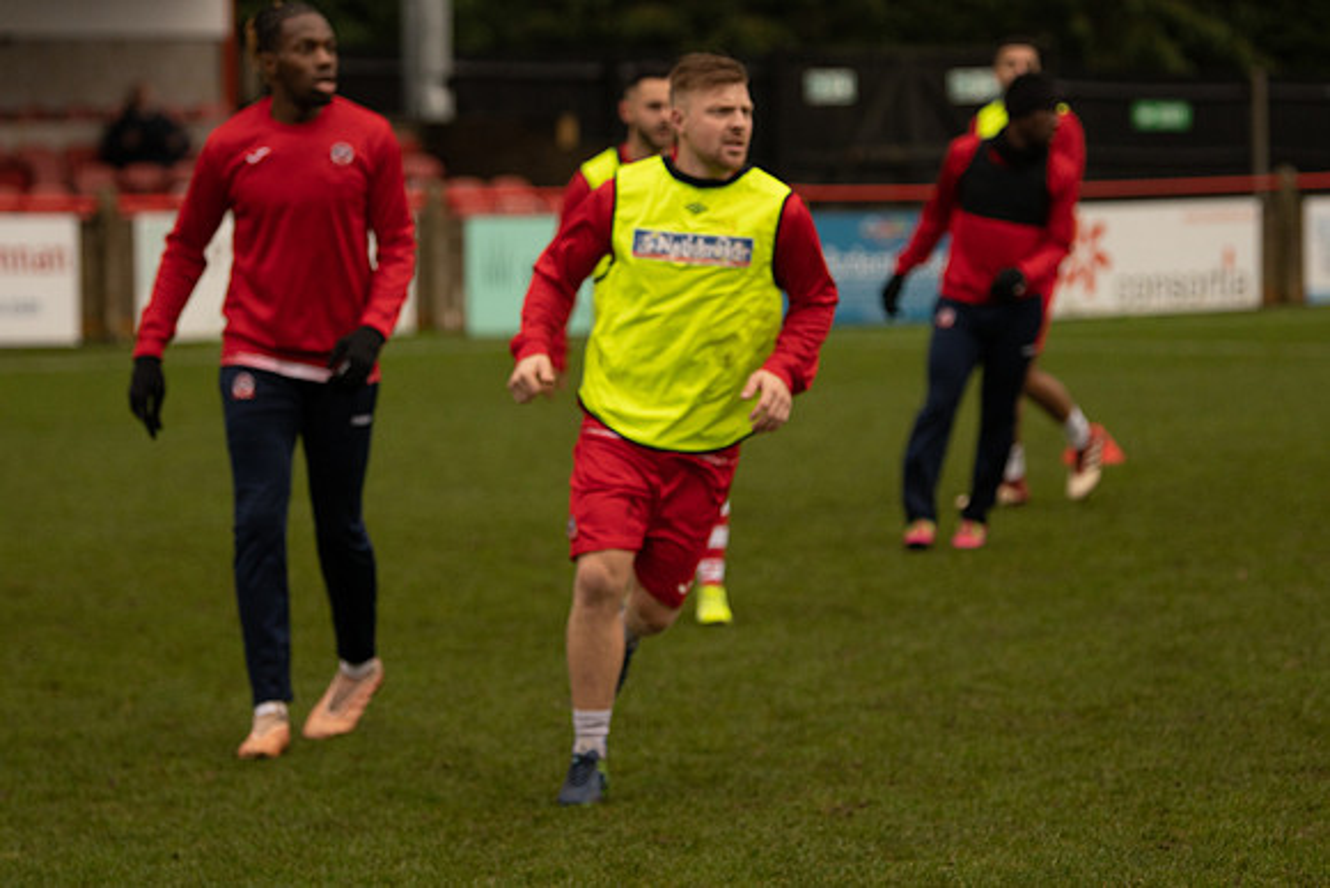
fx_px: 6651
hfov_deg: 11.4
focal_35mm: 180
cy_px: 444
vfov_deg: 7.6
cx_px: 665
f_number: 3.2
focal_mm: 120
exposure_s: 1/1250
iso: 1000
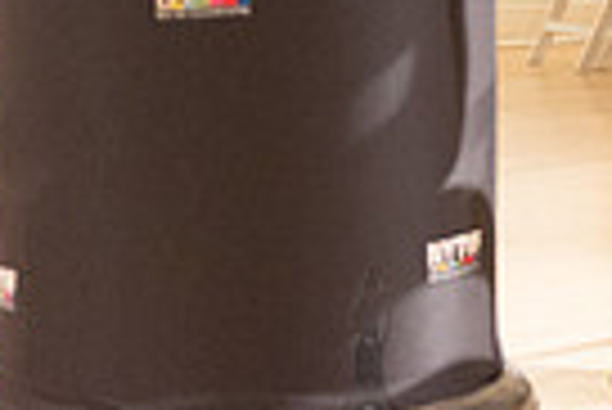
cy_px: -309
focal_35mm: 153
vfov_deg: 8.7
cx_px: 1238
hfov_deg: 11.9
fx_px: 2604
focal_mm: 36
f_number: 2.8
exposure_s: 1/200
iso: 4000
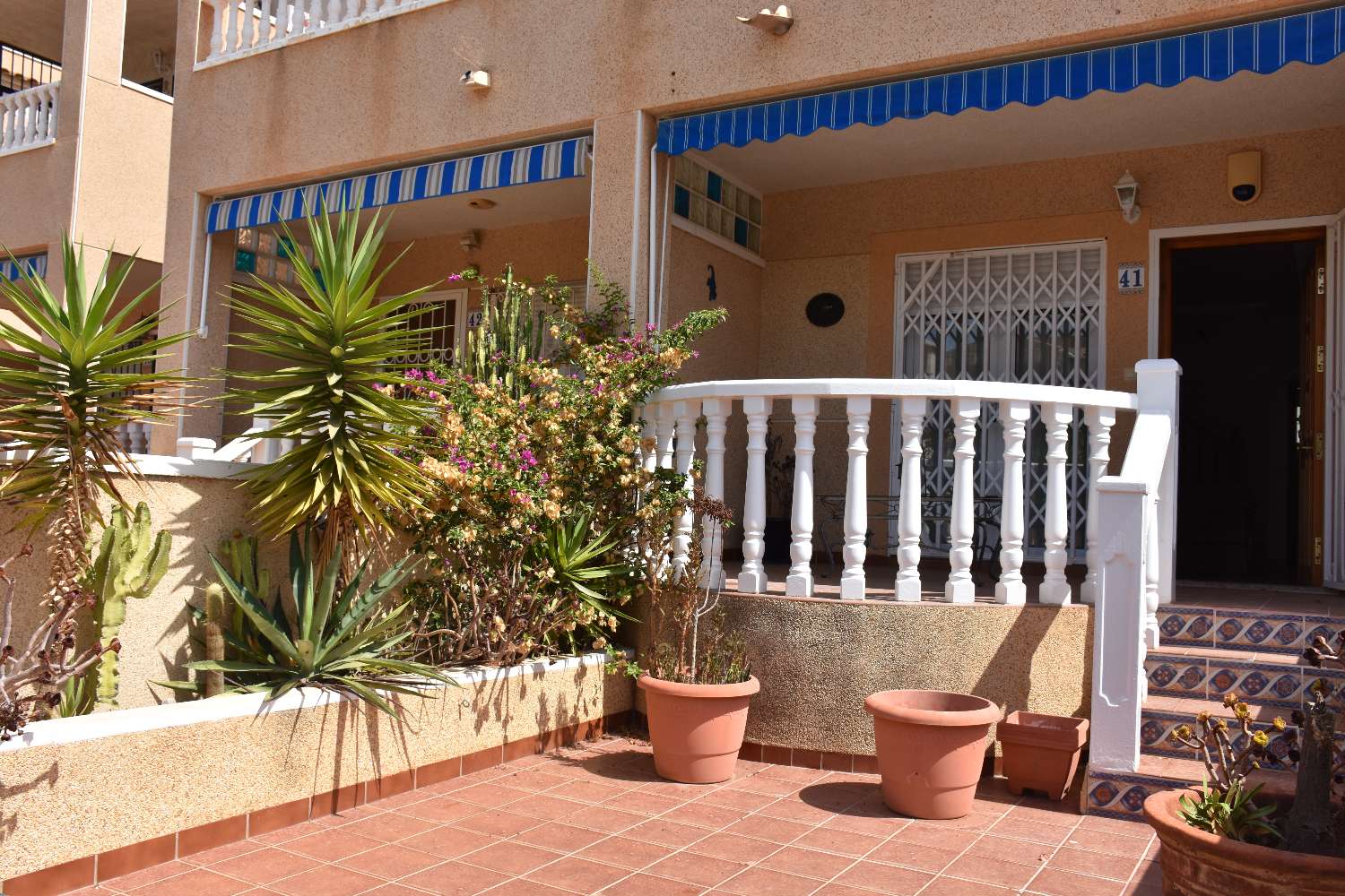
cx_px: 672
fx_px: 1121
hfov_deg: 61.9
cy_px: 448
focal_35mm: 30
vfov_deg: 43.6
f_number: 8
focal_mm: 20
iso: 180
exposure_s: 1/500
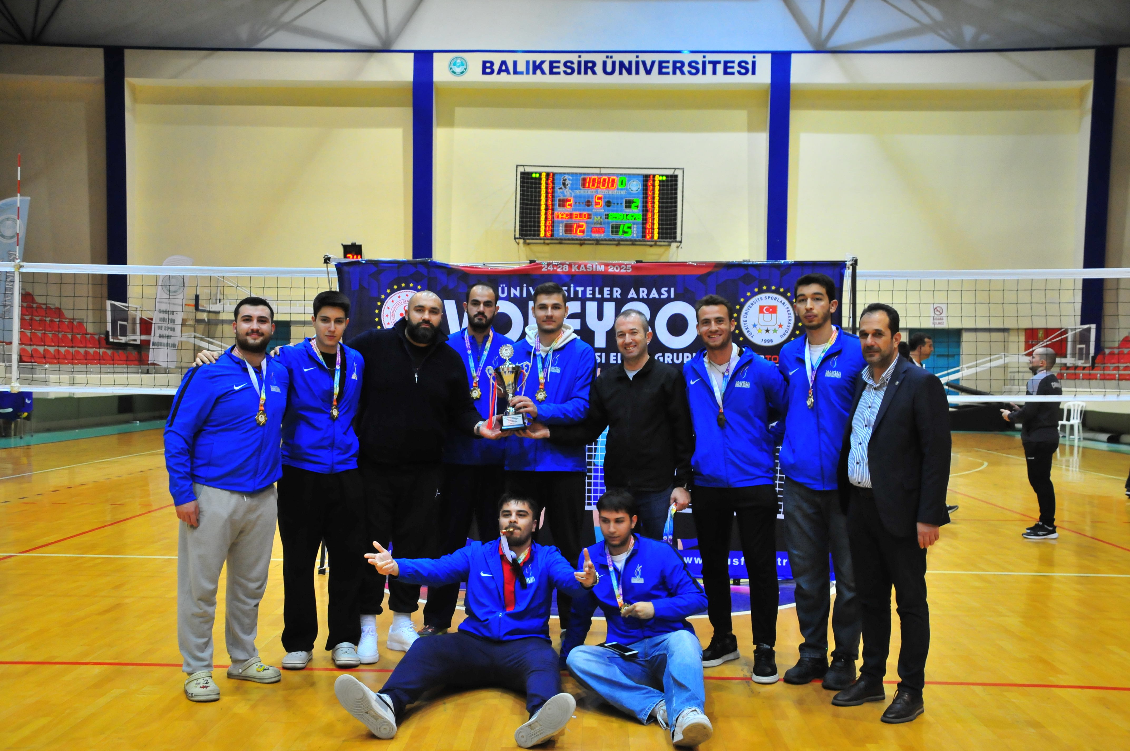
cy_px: 376
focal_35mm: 36
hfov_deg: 53.2
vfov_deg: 36.8
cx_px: 565
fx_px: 1129
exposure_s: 1/30
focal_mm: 24
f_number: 3.8
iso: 1100
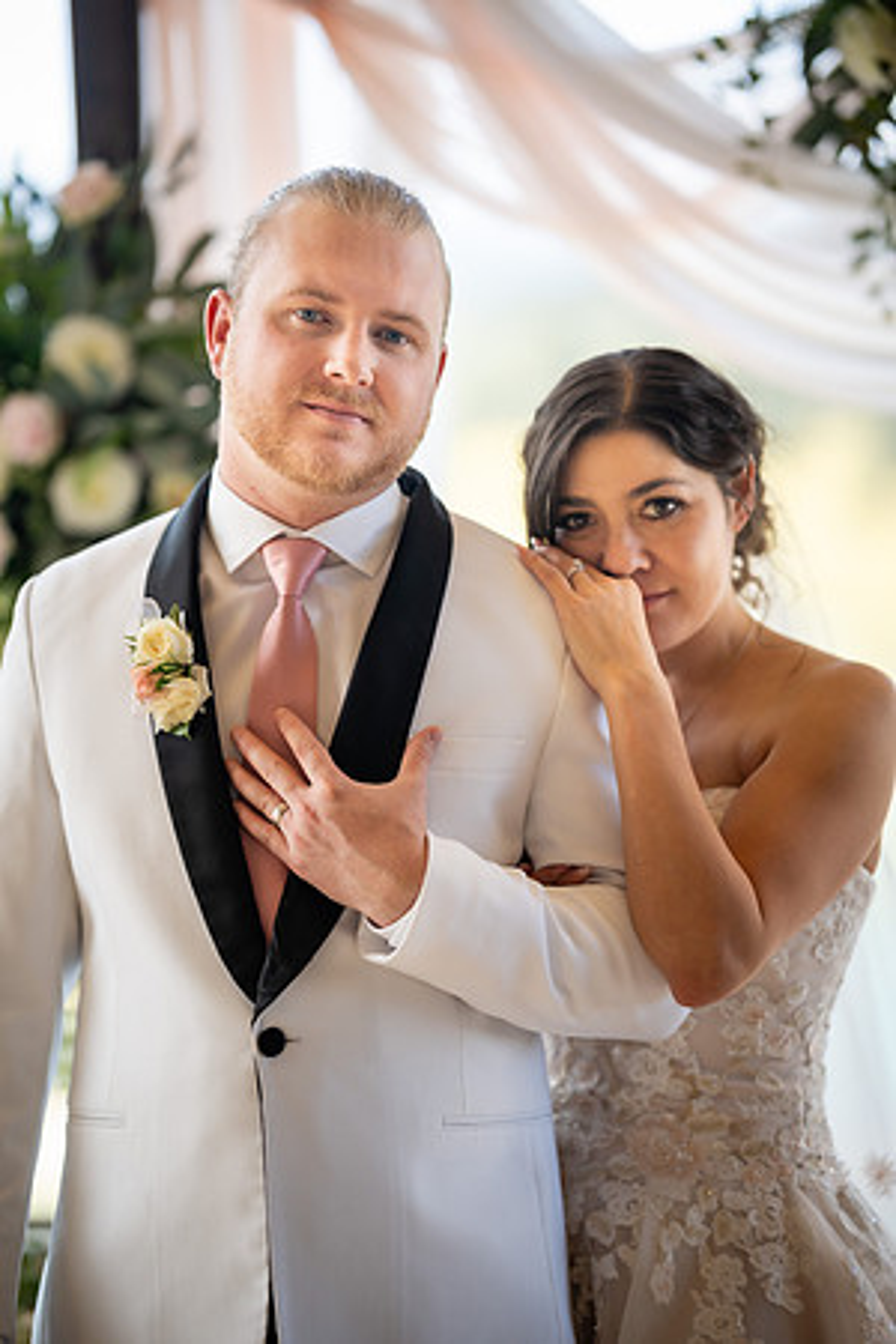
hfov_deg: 16.1
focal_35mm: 85
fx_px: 3173
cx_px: 448
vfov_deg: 23.9
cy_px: 672
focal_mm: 85
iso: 125
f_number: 1.4
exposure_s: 1/400
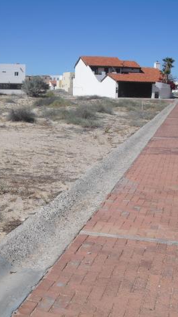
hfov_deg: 22.4
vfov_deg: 39.2
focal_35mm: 53
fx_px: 446
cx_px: 43
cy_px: 158
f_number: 7.8
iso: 64
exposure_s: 1/250
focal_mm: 6.3
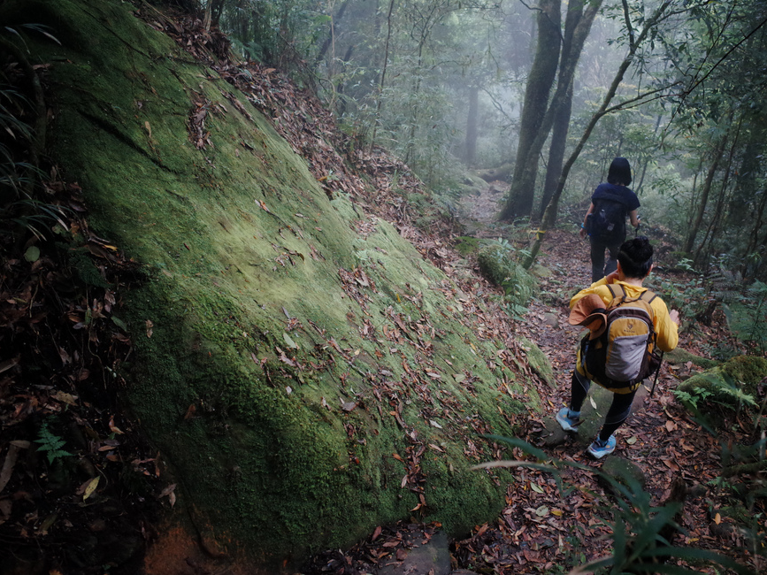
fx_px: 687
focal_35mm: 31
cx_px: 436
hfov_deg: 58.1
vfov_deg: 45.4
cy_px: 285
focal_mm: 18.3
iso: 1600
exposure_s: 1/125
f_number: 2.8
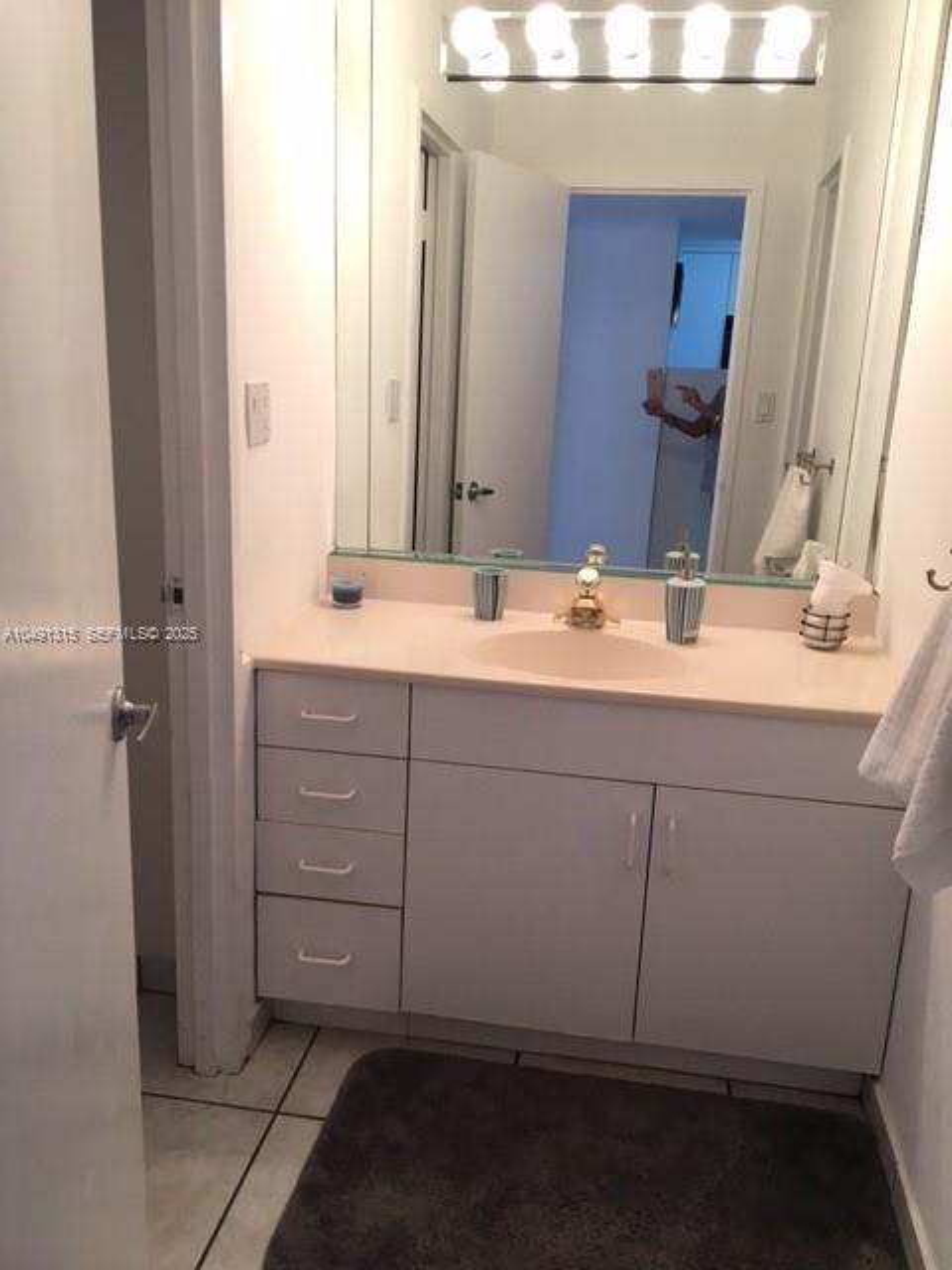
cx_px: 476
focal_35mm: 29
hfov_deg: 48.2
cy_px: 635
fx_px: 1063
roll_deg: -3.7
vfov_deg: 61.7
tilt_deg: -17.1
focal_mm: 4.15
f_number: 2.2
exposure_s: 1/30
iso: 50
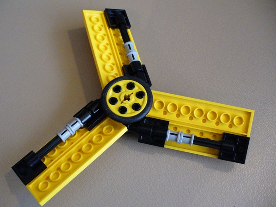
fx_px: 311
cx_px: 132
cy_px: 101
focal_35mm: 39
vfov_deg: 36.8
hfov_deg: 47.9
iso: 400
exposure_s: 1/40
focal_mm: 6.1
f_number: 2.8
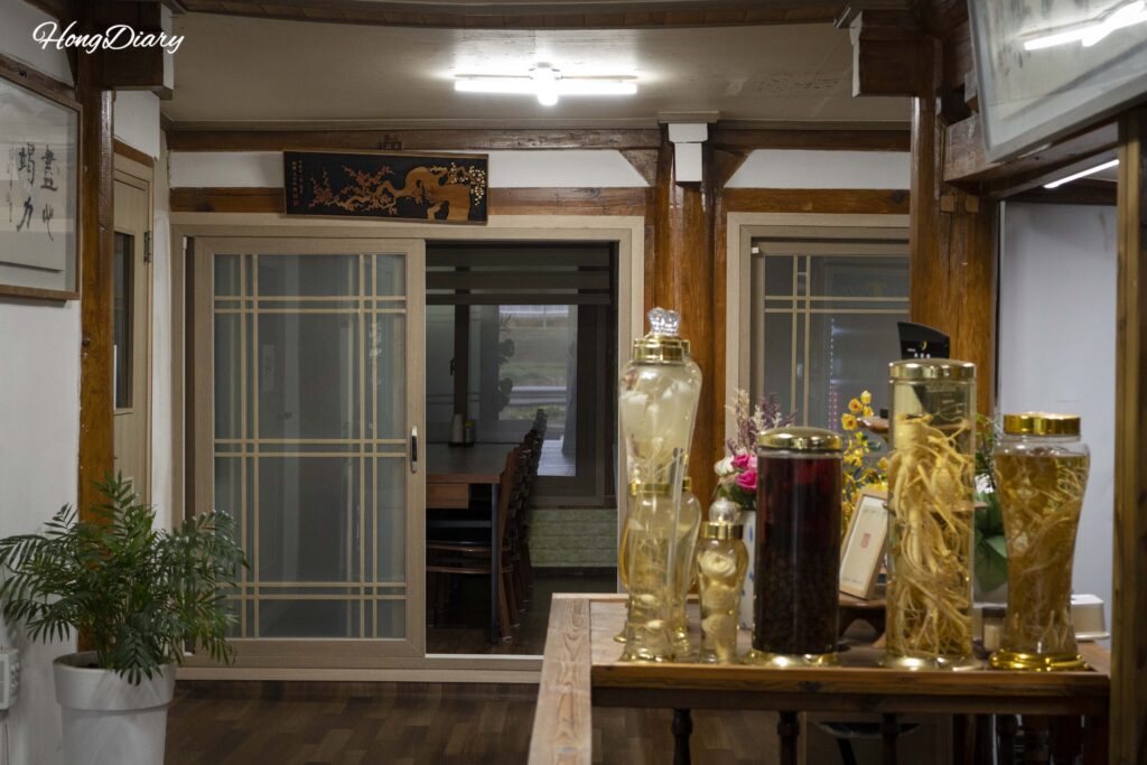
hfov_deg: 39.6
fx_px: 1593
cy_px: 382
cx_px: 574
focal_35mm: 50
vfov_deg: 27.0
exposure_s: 1/160
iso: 4000
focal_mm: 50
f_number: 5.6
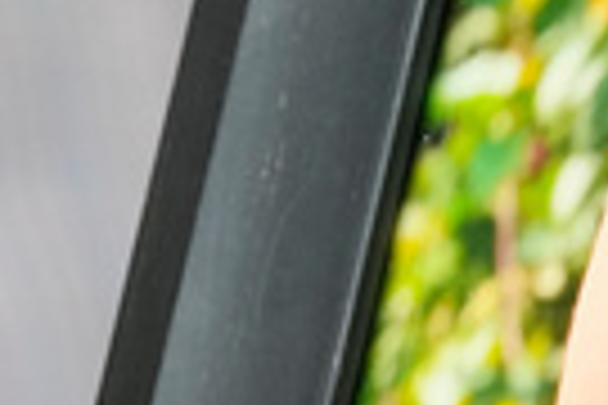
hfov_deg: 3.2
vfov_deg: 2.1
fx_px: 10724
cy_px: -873
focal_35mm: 635
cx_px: 491
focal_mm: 84
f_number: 7.1
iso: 800
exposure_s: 1/100
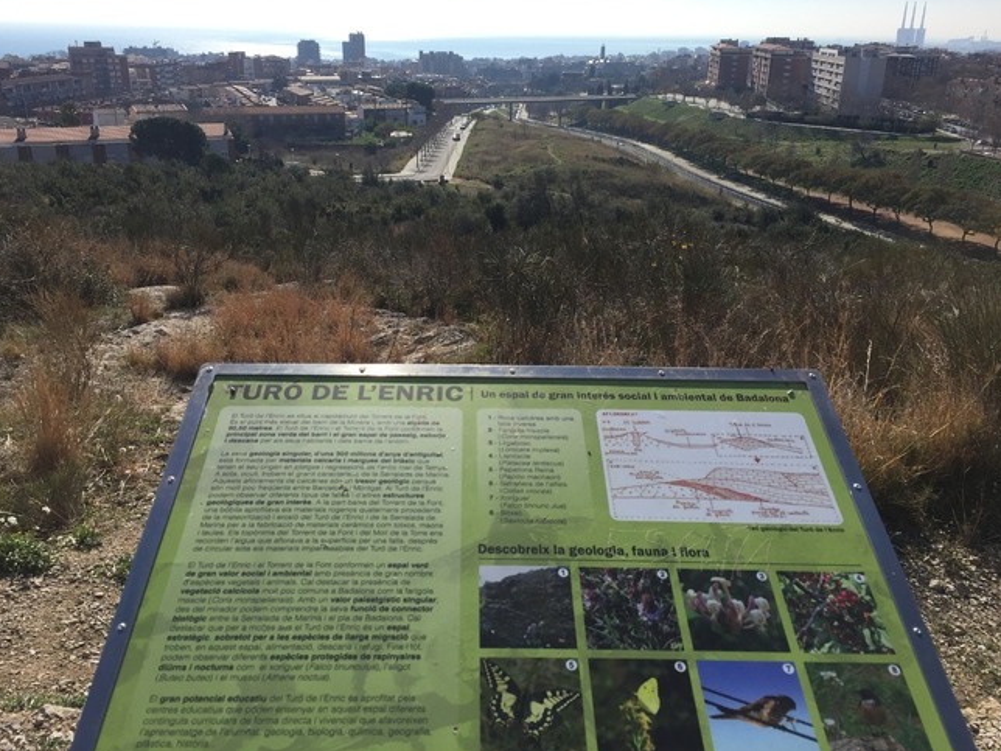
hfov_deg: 60.0
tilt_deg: -18.8
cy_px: 365
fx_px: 868
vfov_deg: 46.8
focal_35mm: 30
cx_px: 493
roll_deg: -0.7
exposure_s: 1/2475
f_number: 2.2
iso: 32
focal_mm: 4.15
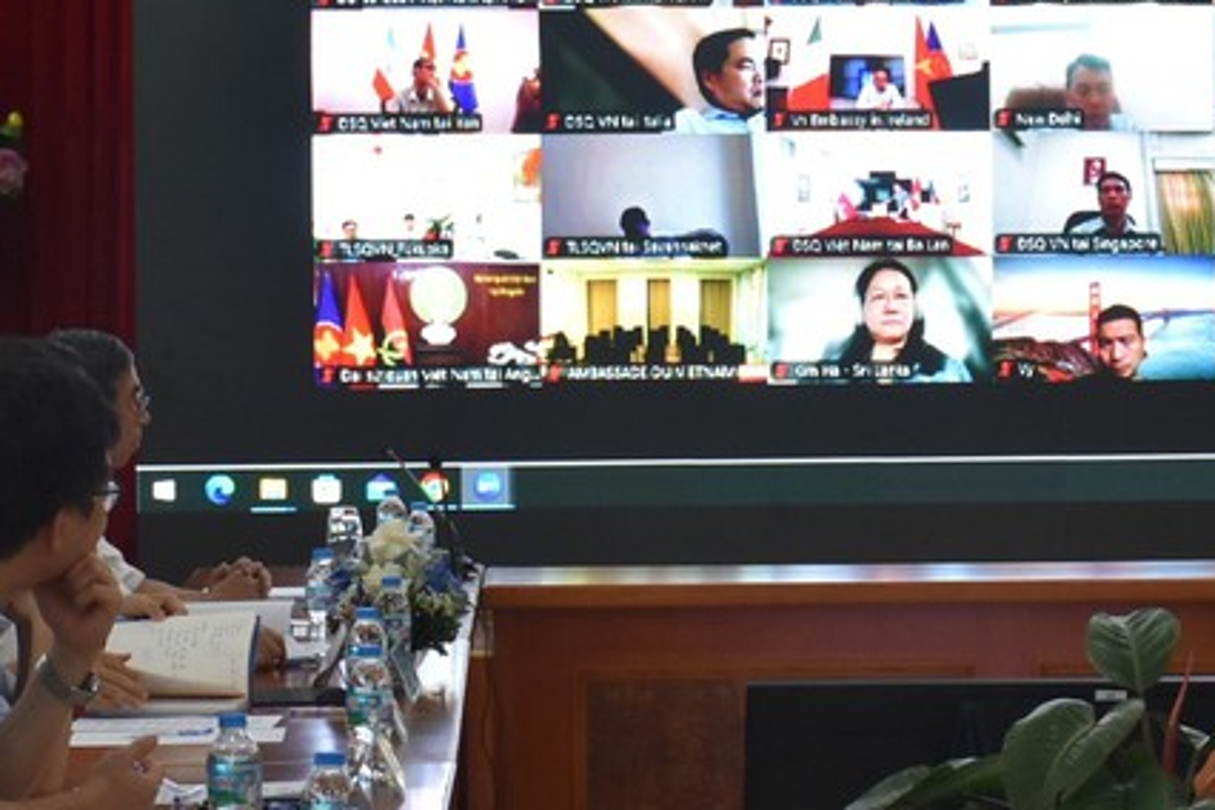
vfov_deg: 9.3
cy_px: 348
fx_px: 4995
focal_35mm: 148
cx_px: 1078
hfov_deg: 13.8
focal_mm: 42
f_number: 5
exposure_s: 1/100
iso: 800
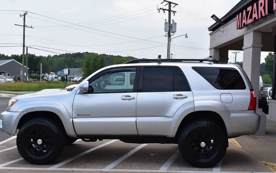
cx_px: 135
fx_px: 335
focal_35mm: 45
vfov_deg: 28.8
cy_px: 90
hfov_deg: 44.8
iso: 400
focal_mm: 27
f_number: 10
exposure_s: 1/250
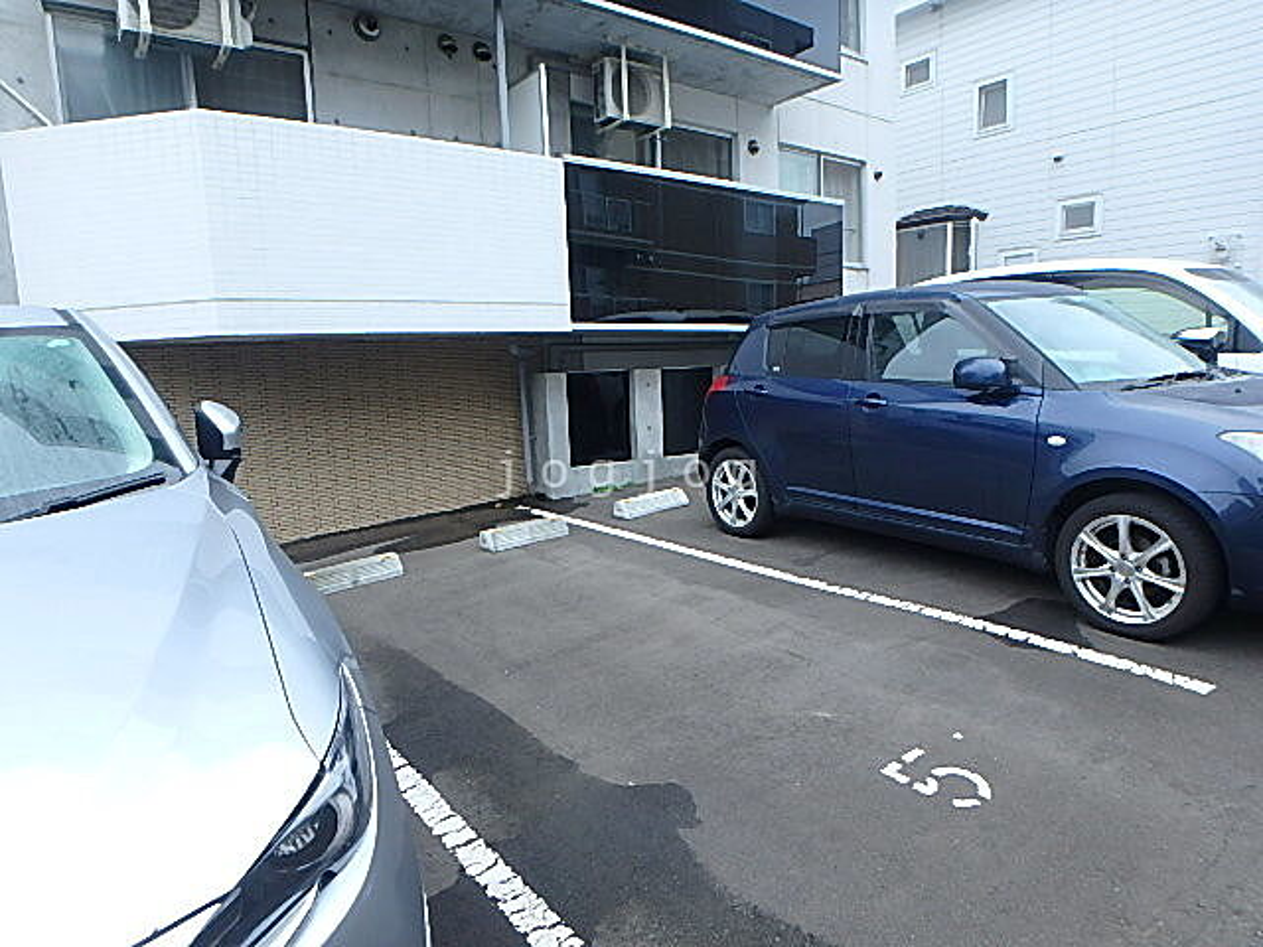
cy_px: 474
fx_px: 766
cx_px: 632
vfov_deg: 63.4
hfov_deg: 79.0
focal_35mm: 21
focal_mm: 3.7
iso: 160
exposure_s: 1/60
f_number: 3.5
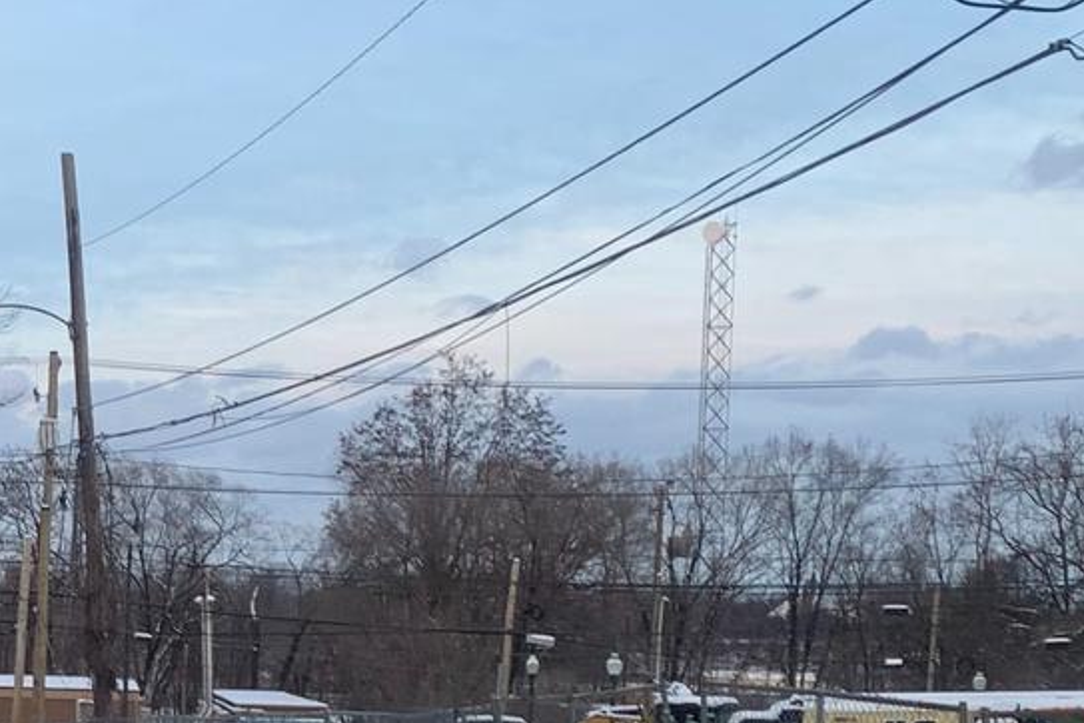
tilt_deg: -1.7
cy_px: 667
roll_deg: -0.3
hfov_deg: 18.8
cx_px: -242
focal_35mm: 102
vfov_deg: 13.3
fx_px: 3071
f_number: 1.8
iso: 25
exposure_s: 1/122
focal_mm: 4.25
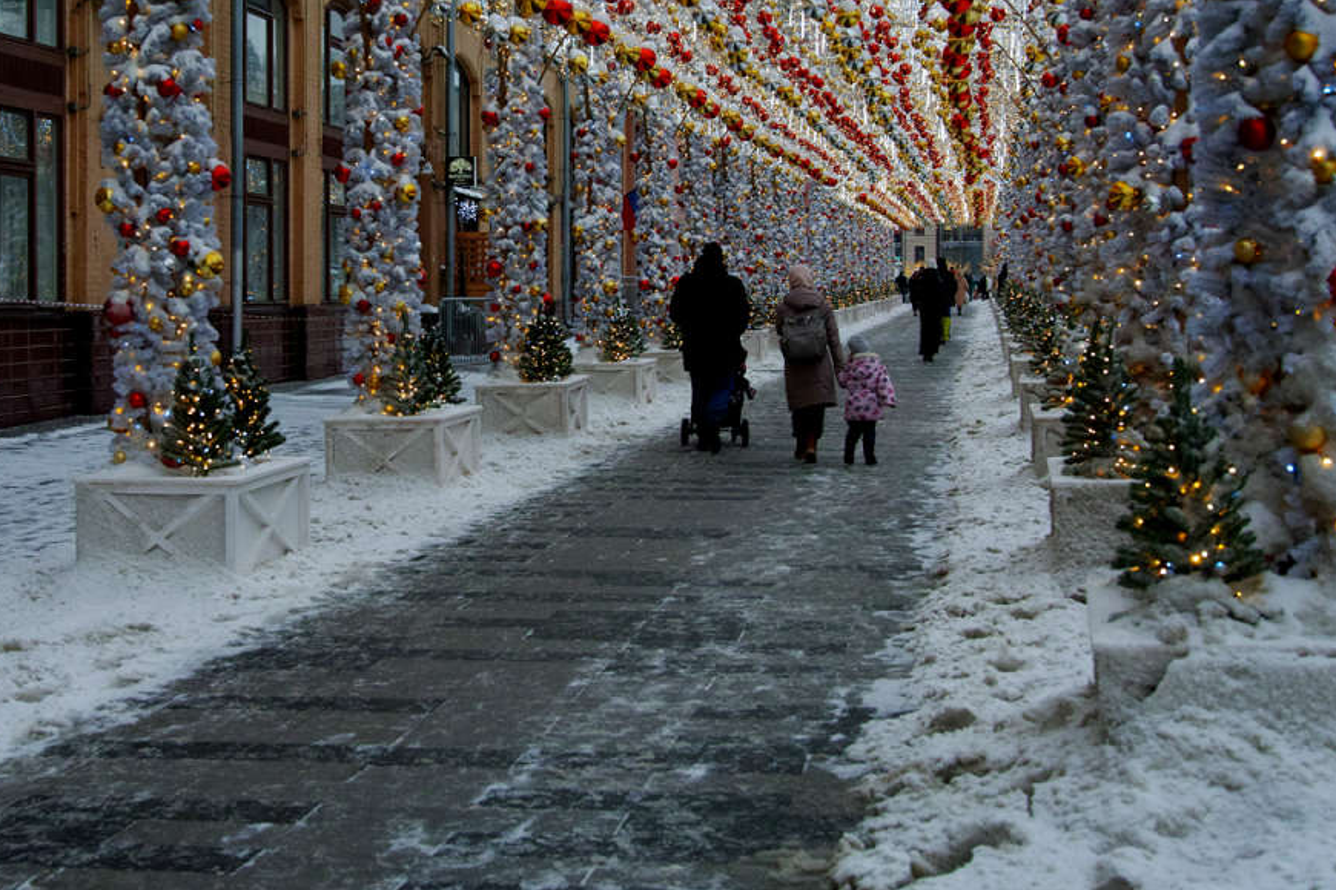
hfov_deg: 29.1
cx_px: 507
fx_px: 2560
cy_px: 328
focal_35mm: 69
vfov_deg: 19.7
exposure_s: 1/80
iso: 100
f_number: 5
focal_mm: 38
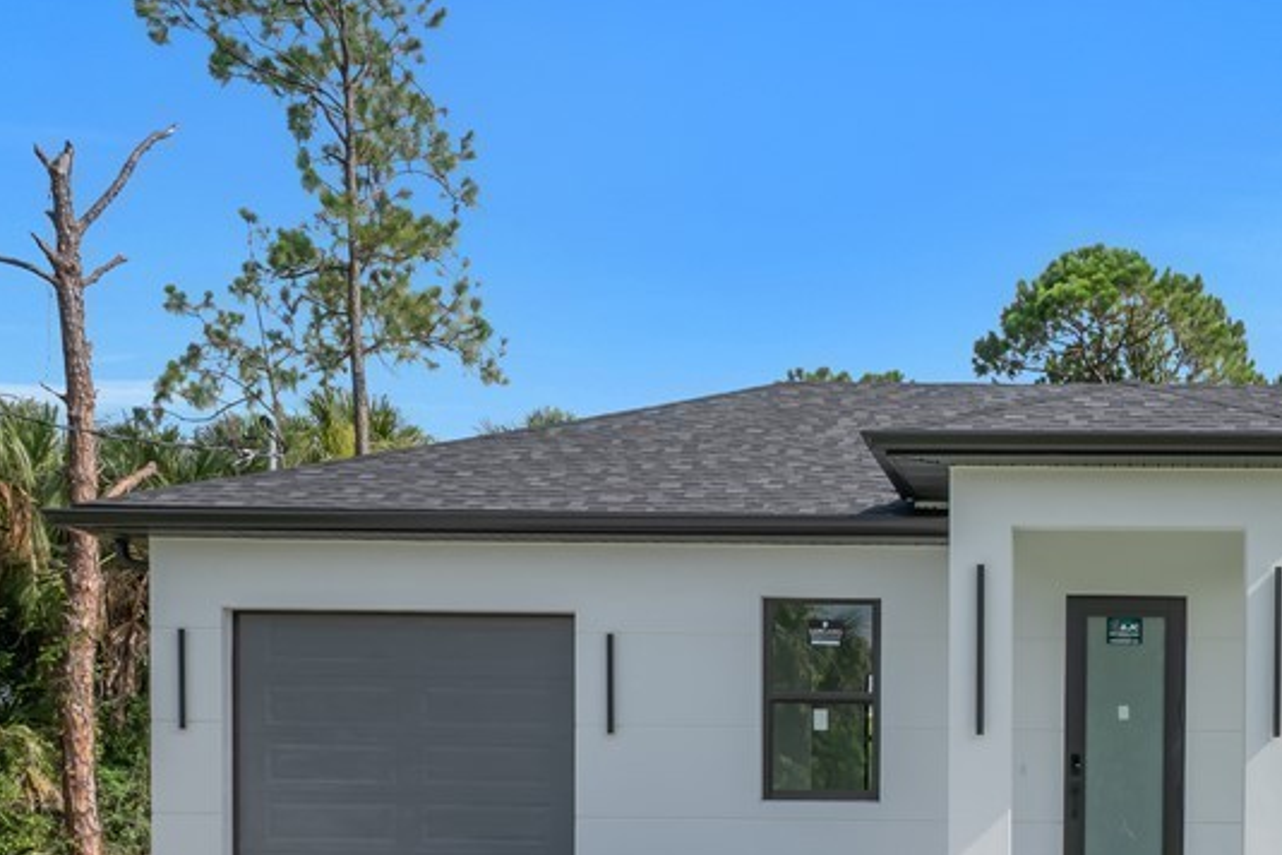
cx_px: 1103
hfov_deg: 31.6
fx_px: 2172
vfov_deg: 21.9
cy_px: 698
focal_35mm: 61
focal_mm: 20
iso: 100
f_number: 8
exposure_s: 1/250
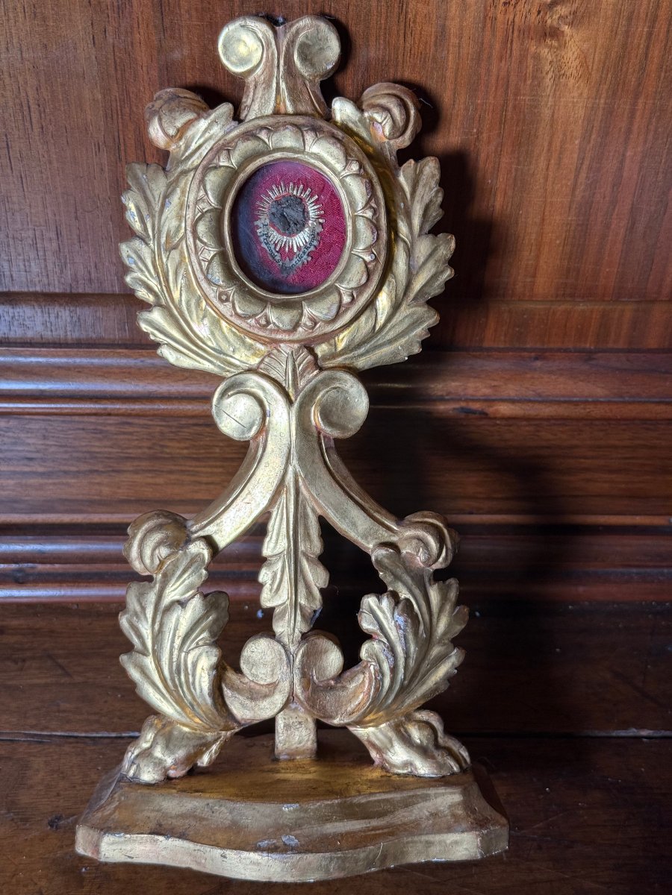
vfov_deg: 39.7
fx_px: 1242
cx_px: 336
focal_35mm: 48
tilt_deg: -38.8
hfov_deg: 30.3
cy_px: 448
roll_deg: -1.4
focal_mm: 6.76
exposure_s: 1/113
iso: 80
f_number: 1.78
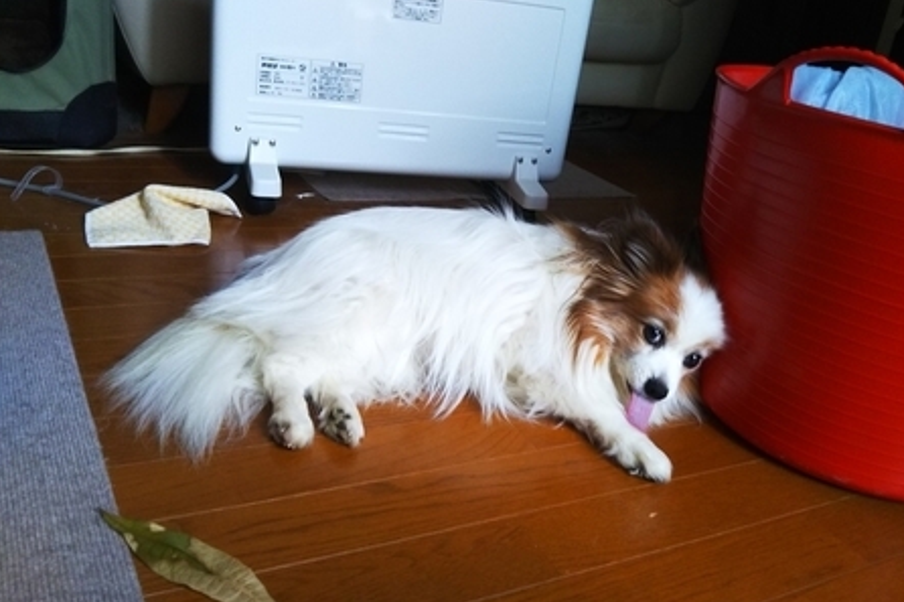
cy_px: 342
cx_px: 501
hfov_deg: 54.3
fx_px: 879
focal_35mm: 35
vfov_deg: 37.8
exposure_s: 1/30
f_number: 2.2
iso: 125
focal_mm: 4
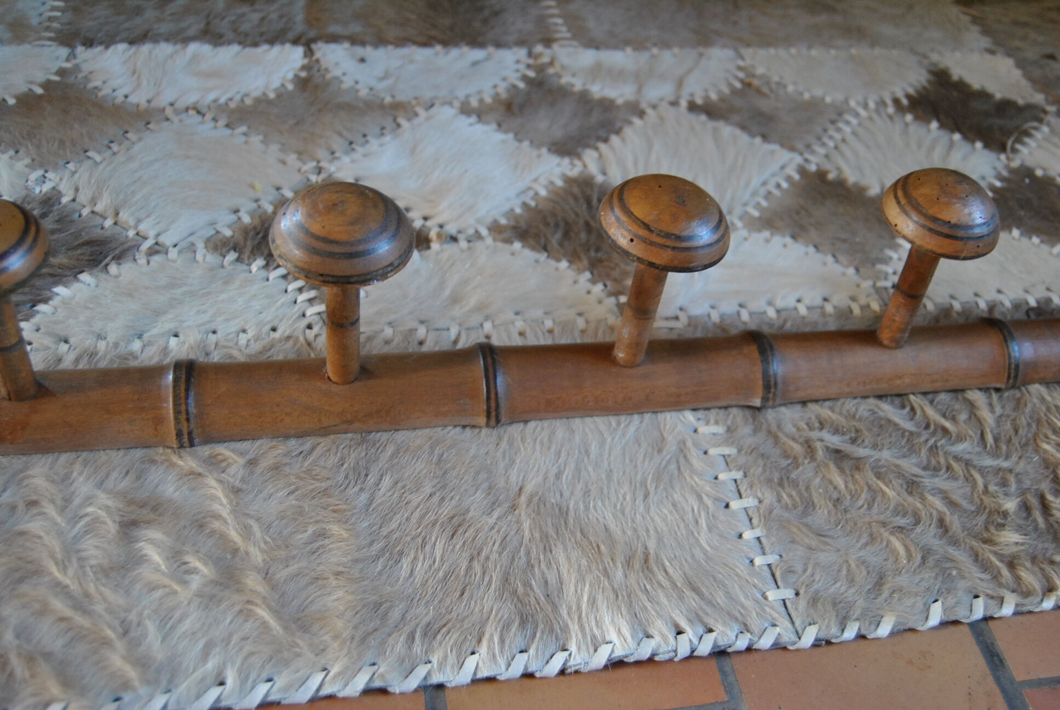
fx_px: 1061
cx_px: 530
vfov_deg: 37.0
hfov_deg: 53.1
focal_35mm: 36
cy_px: 355
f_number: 3.8
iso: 640
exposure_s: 1/30
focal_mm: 24
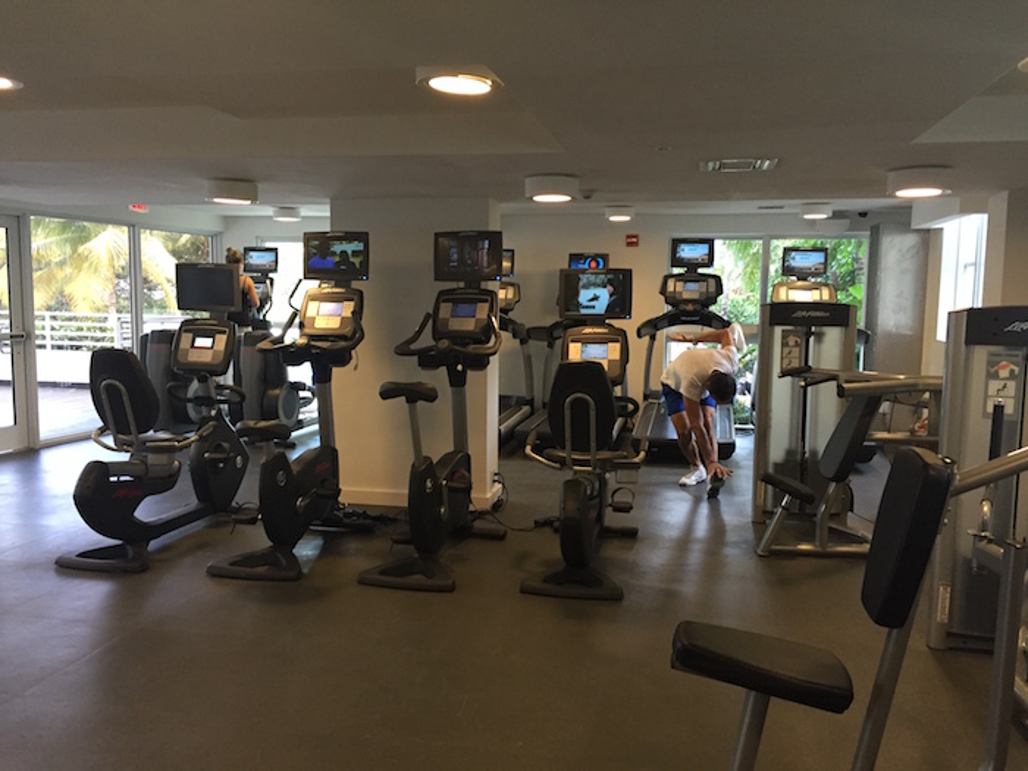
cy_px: 386
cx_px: 514
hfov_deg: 61.7
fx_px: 861
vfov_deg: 48.2
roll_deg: -0.8
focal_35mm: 29
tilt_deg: -6.3
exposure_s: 1/30
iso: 125
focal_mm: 4.15
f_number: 2.2
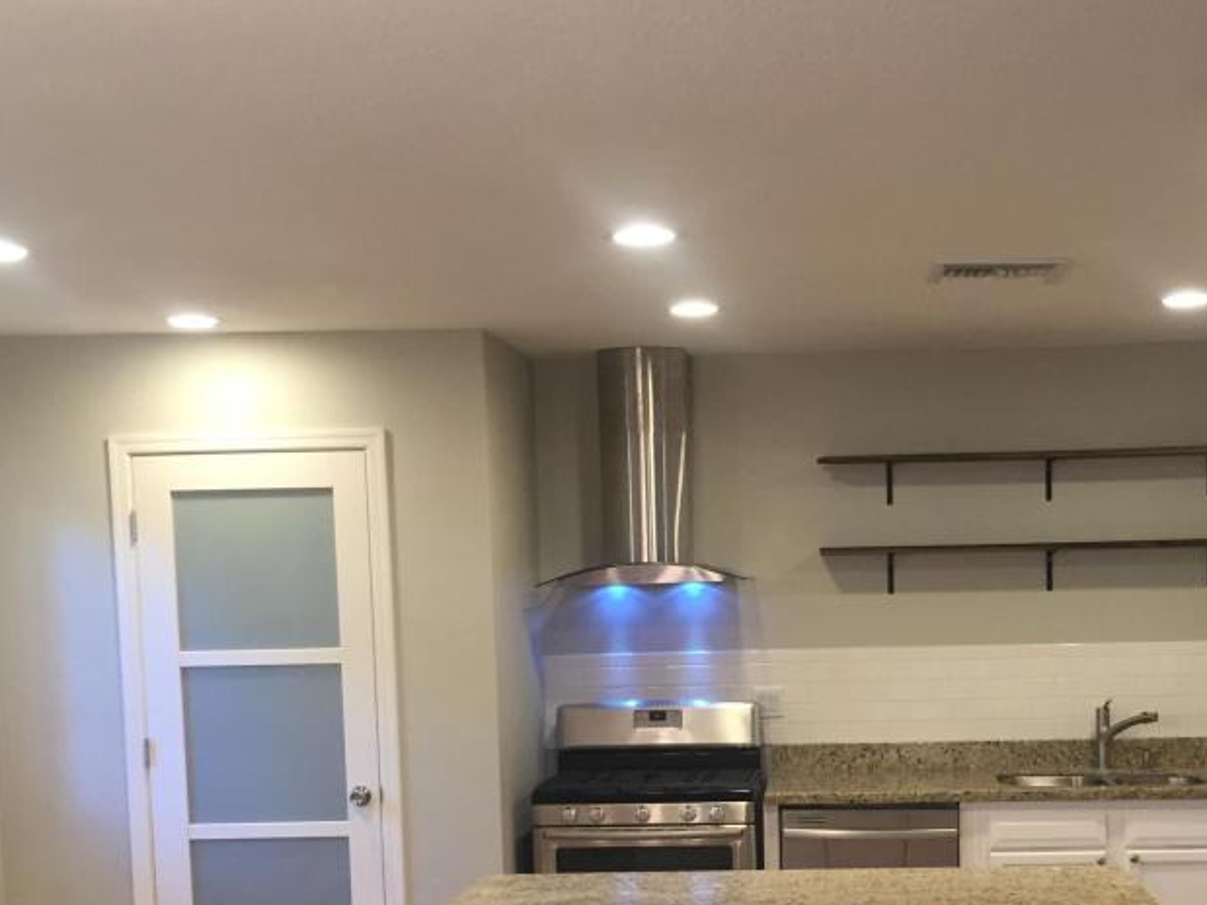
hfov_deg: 39.3
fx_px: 1673
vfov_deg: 29.6
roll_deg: +1.8
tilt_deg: -4.5
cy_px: 718
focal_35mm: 48
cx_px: 772
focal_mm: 4.15
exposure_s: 1/30
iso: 50
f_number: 2.2
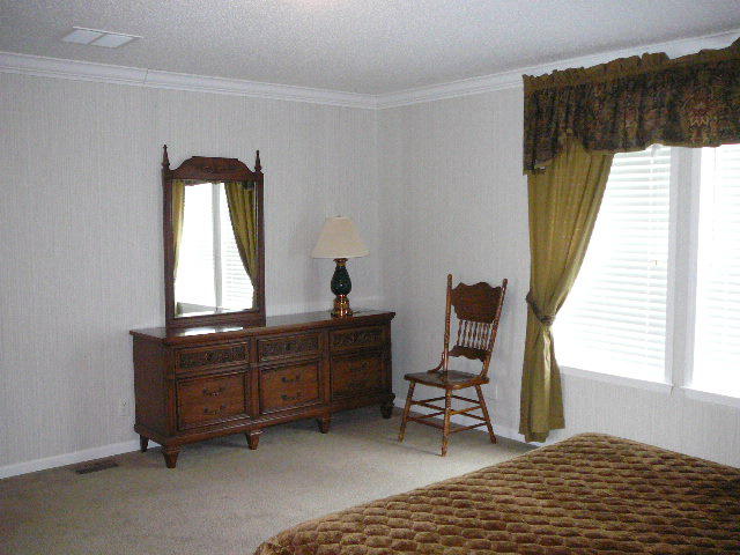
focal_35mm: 35
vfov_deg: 40.7
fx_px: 748
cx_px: 370
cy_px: 278
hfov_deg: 52.6
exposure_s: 1/30
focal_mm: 5.2
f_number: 2.8
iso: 400
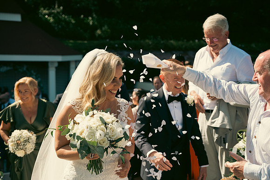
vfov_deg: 33.4
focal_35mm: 40
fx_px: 300
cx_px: 135
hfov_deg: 48.4
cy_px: 90
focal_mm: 40
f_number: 3.5
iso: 250
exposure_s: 1/2000
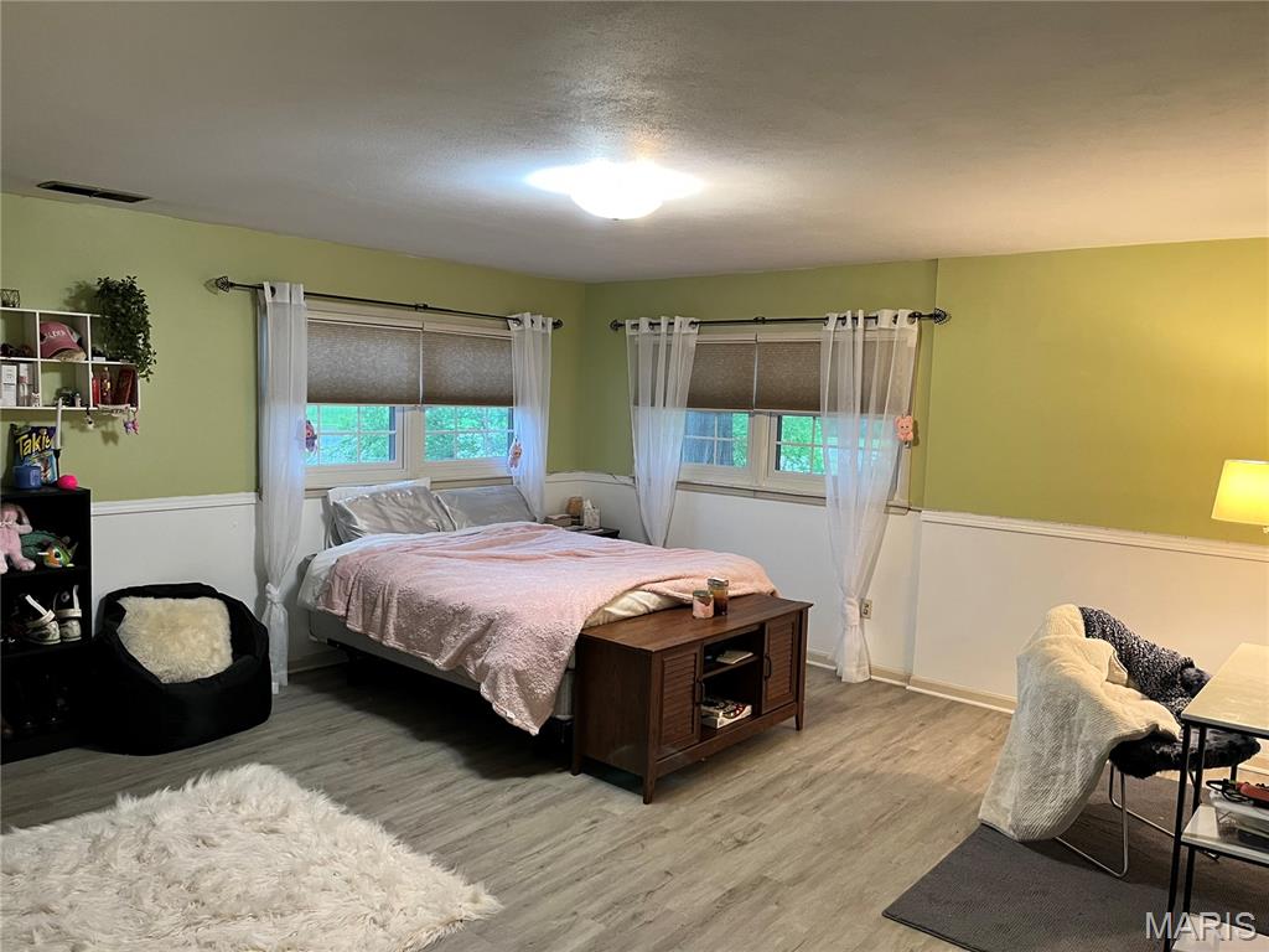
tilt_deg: -5.9
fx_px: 953
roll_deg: -1.5
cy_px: 476
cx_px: 634
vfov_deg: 53.1
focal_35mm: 26
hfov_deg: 67.3
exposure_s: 1/60
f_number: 1.6
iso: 200
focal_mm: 5.1
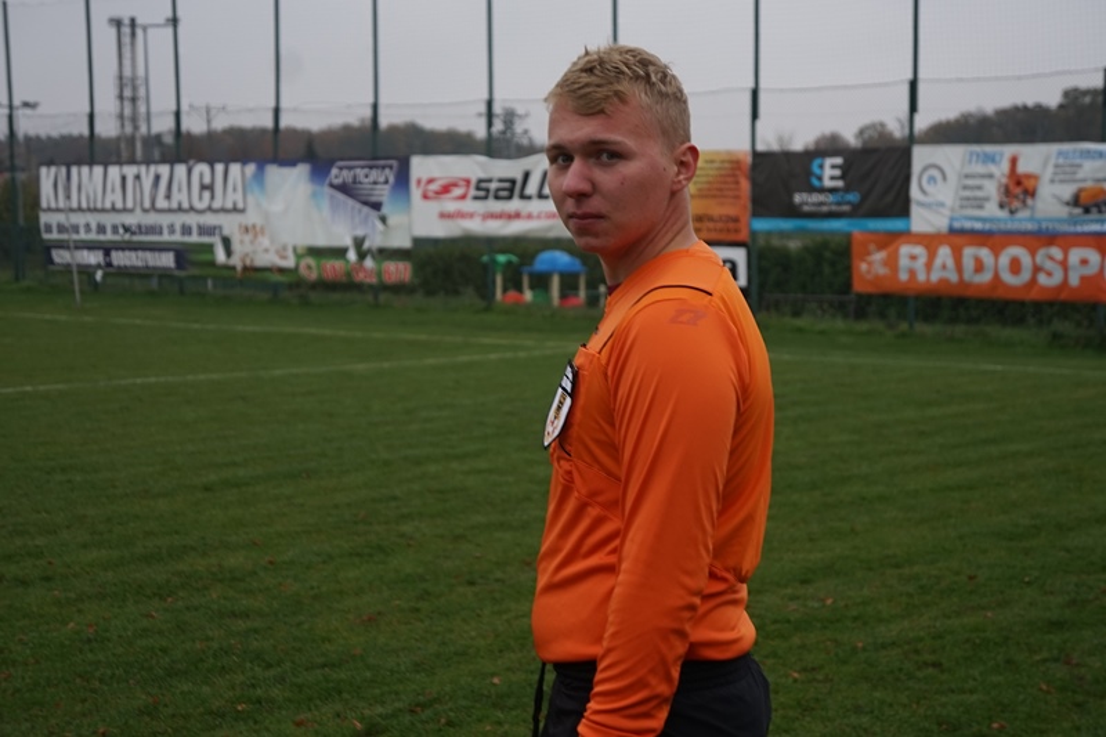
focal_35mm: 64
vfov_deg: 21.2
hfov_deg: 31.4
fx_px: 1966
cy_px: 368
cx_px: 553
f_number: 4.5
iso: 250
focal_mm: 43
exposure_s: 1/160
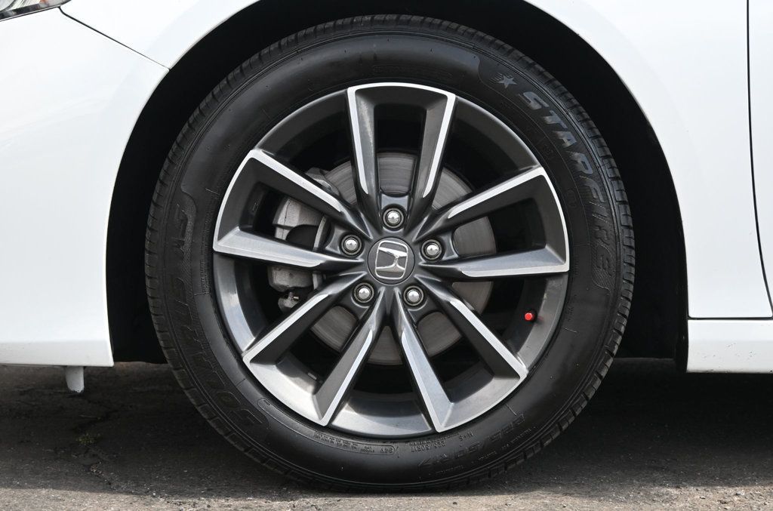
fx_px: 1446
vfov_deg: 20.0
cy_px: 256
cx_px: 386
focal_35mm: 68
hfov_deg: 29.9
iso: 400
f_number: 6
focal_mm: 45
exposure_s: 1/250
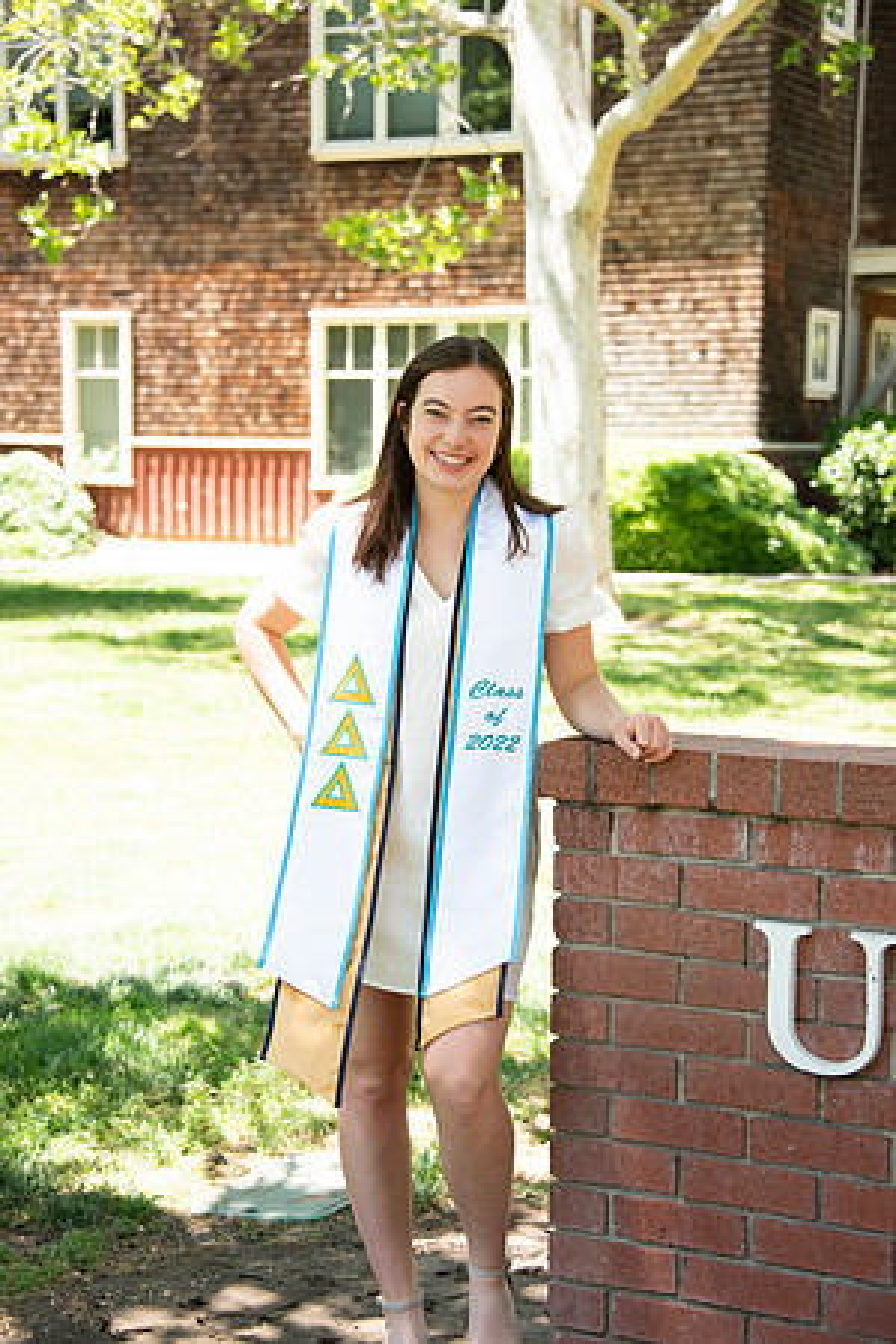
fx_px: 2613
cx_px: 448
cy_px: 672
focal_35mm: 70
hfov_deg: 19.5
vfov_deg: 28.8
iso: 640
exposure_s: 1/320
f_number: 5.6
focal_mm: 70
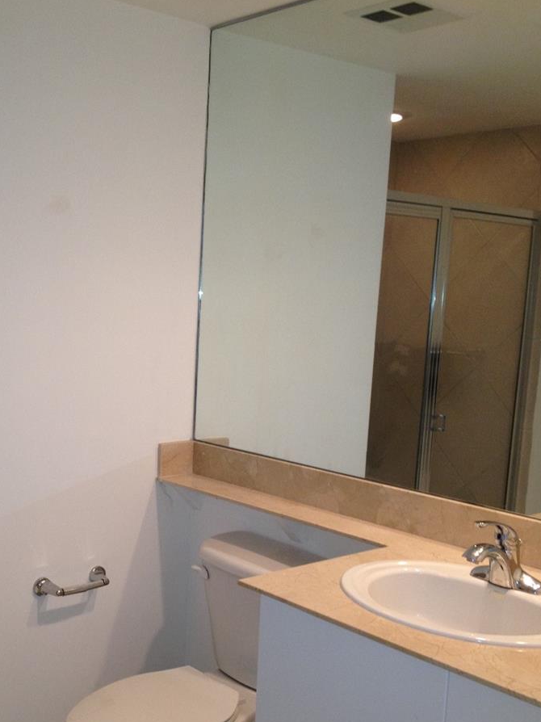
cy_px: 442
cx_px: 193
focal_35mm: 47
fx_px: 980
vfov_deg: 40.2
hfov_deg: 30.7
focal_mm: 4.28
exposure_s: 1/20
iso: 125
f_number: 2.4
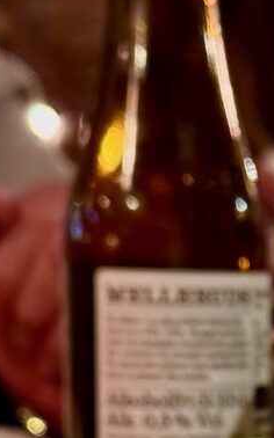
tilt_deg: -7.5
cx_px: 434
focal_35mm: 138
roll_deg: -1.4
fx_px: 1650
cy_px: 470
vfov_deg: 14.8
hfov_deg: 9.2
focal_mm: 6.76
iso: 640
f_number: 1.78
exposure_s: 1/20
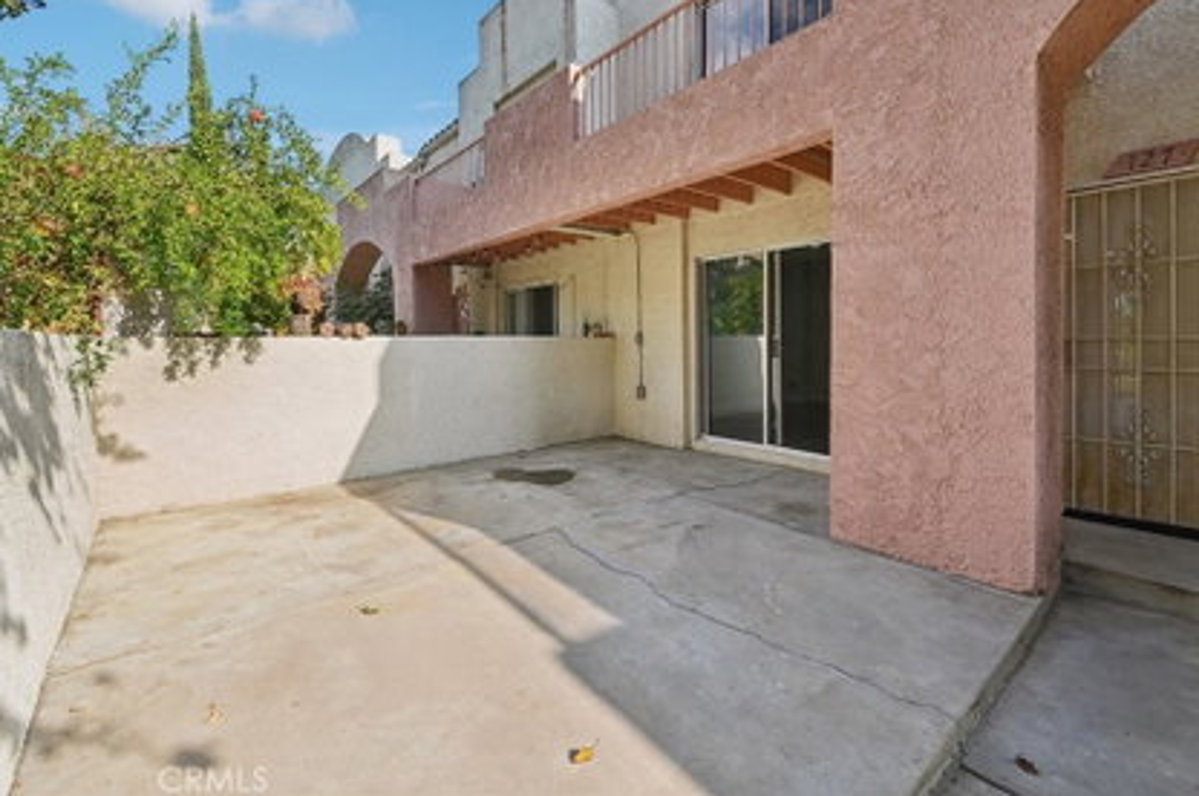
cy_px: 339
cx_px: 600
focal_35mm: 15
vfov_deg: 76.7
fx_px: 499
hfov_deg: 100.5
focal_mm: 13
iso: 250
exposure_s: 1/13
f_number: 22
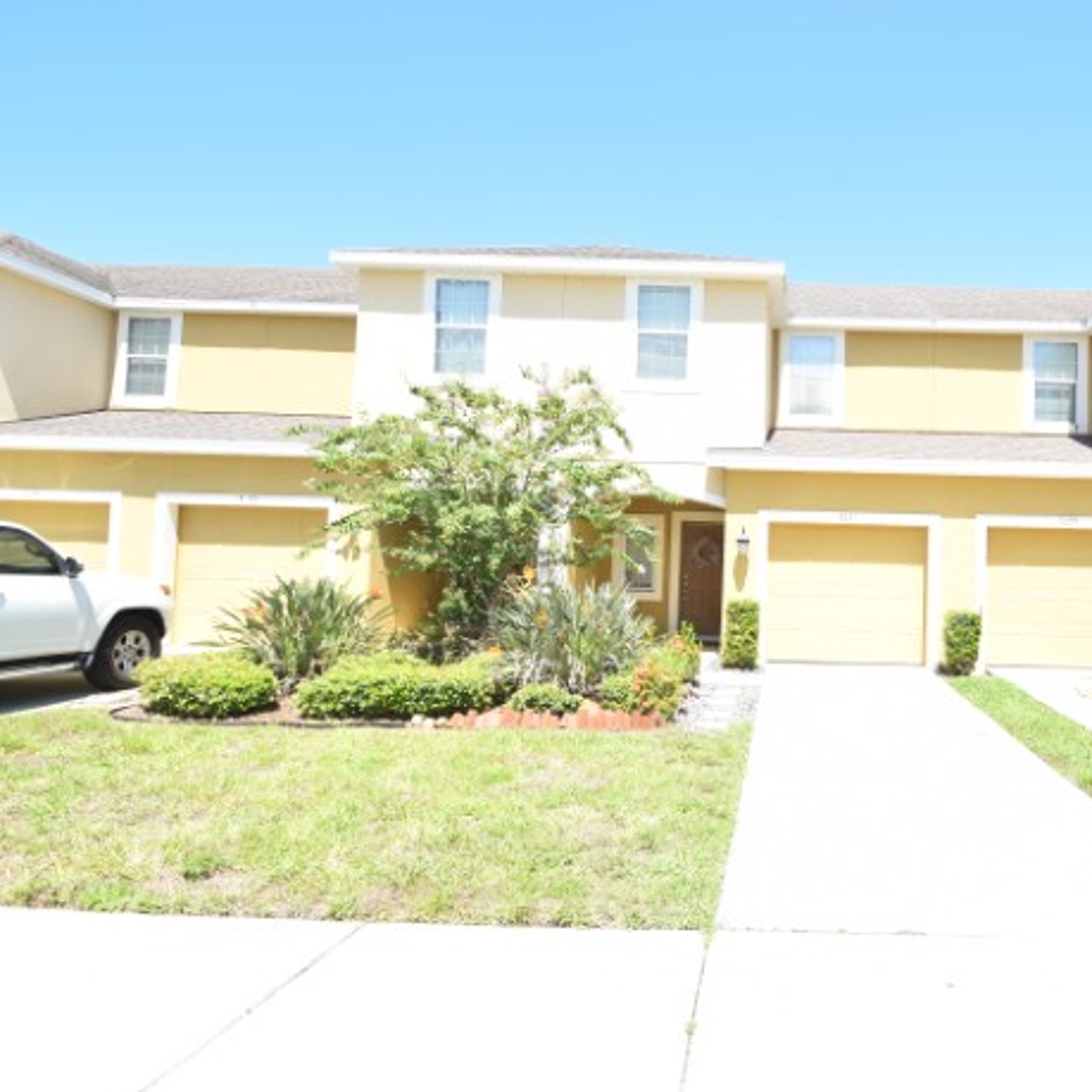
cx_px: 811
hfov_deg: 70.1
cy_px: 533
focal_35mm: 20
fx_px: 714
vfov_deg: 74.8
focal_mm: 10
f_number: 8
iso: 200
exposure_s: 1/250
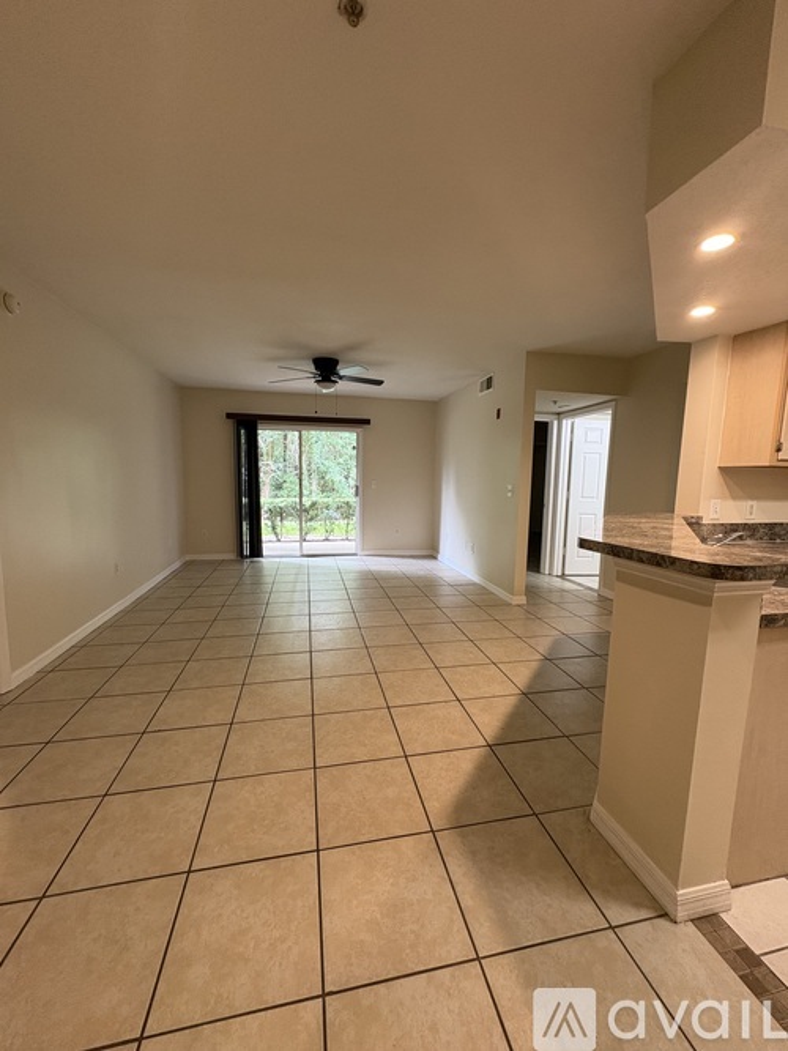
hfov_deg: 85.7
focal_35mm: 14
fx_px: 425
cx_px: 394
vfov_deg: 102.1
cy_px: 526
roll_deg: -0.6
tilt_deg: -6.4
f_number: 2.2
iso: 200
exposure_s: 1/60
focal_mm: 2.22
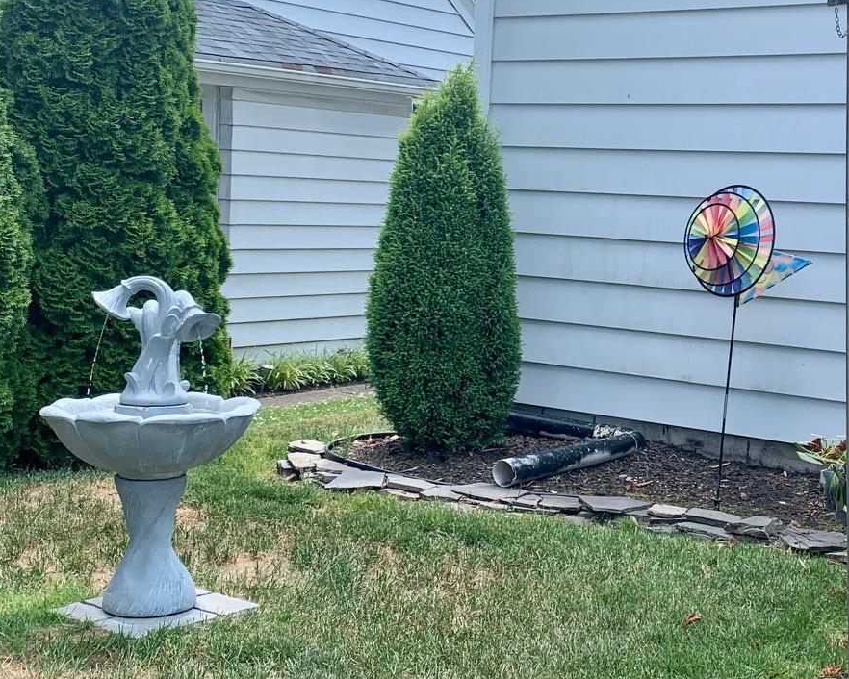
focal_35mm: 58
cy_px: 321
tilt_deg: -5.9
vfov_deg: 26.2
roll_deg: -2.5
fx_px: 1458
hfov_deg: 32.0
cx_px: 611
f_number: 1.8
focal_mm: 4.25
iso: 25
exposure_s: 1/706
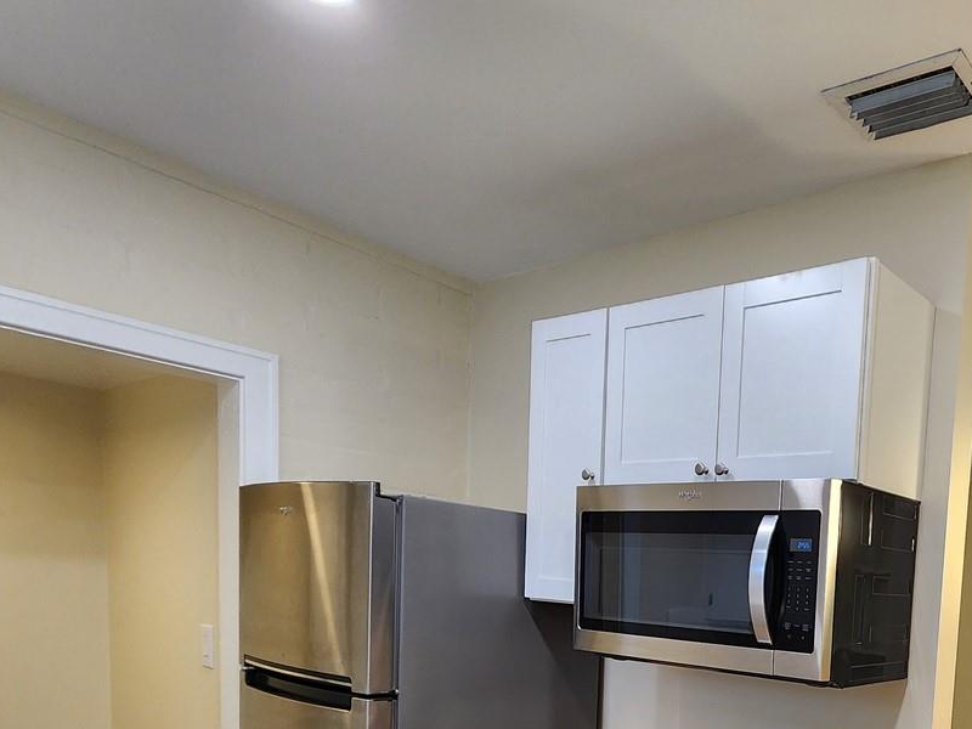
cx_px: 825
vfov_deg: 47.1
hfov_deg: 59.9
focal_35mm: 26
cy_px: 671
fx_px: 730
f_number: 2.2
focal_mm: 2.2
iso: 200
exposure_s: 1/60
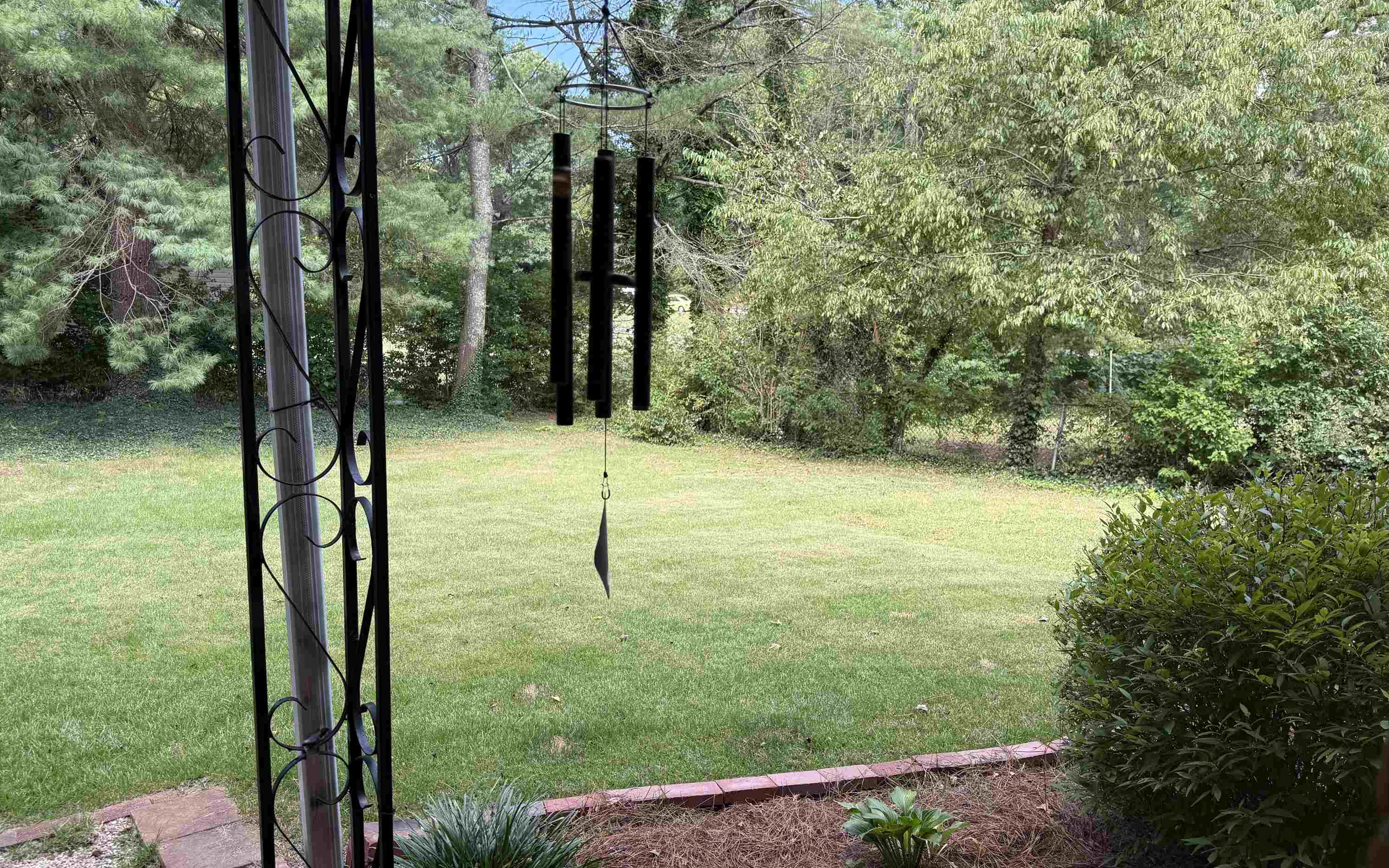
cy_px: 469
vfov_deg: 47.6
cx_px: 682
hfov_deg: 70.4
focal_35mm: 26
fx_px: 984
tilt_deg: -8.9
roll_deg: -1.6
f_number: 1.78
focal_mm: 6.76
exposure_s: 1/351
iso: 80
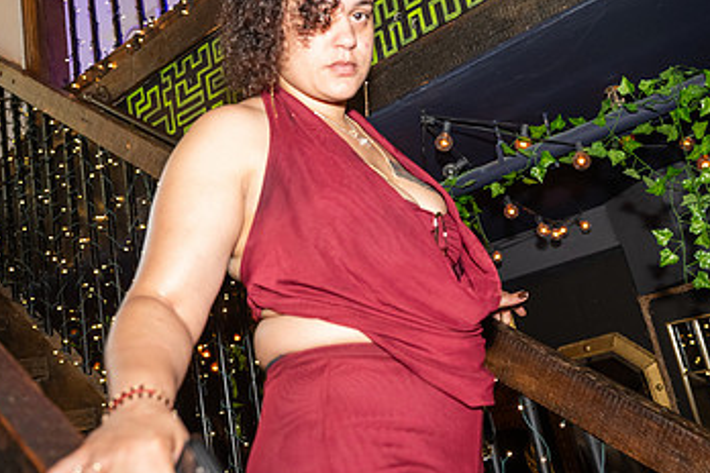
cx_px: 351
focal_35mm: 40
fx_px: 789
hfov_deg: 48.5
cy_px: 156
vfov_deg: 33.1
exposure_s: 1/200
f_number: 2.8
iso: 1600
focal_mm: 24
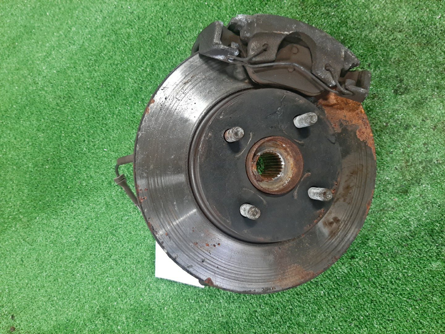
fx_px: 334
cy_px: 167
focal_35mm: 26
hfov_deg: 67.3
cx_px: 222
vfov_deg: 53.1
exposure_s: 1/25
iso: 186
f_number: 1.7
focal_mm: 3.93
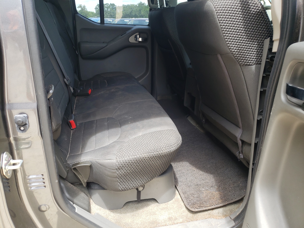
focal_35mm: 26
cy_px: 114
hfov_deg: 67.3
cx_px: 152
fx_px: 228
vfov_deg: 53.1
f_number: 1.5
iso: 50
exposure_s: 1/227
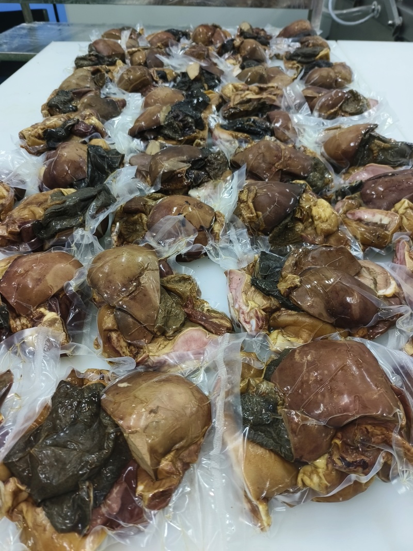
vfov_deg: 73.9
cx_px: 206
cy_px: 276
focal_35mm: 23
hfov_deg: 58.9
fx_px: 366
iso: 592
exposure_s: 1/100
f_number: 1.75
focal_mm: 5.5
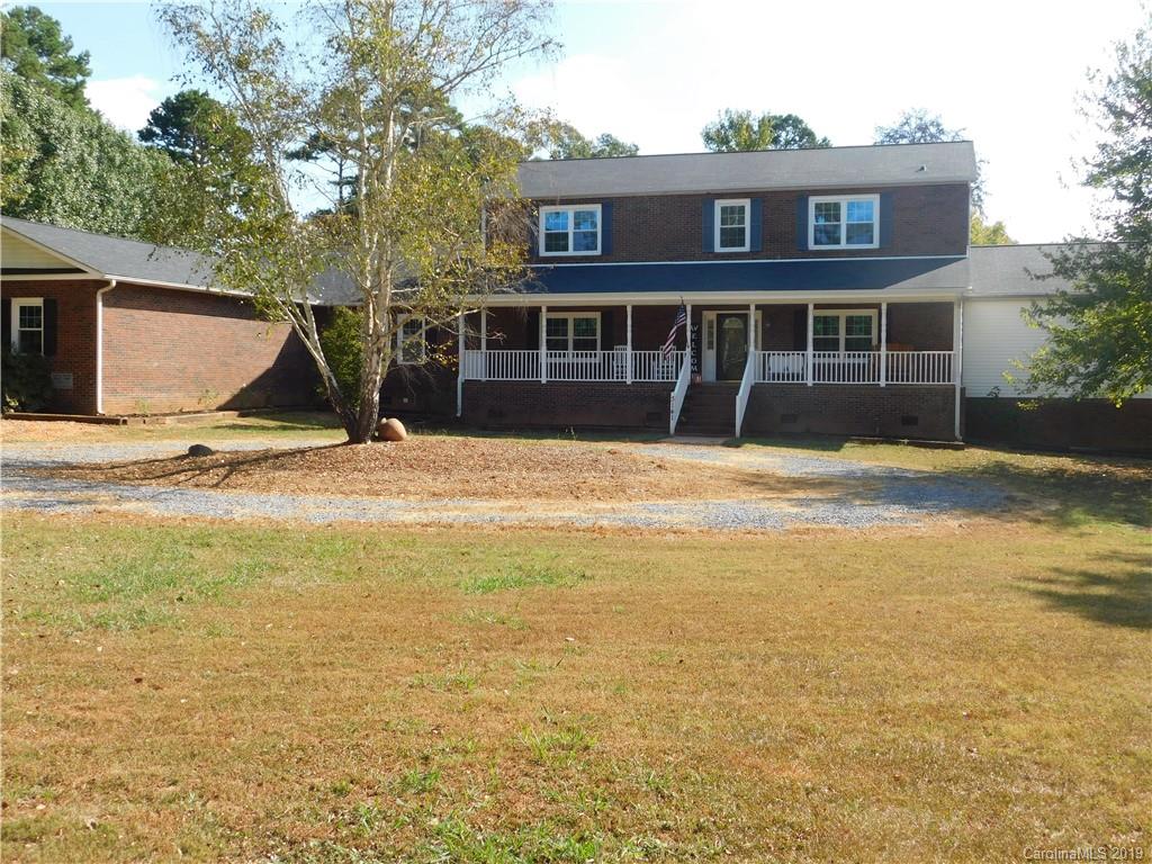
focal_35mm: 36
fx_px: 1198
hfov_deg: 51.4
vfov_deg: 39.7
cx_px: 576
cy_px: 432
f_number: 3.5
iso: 125
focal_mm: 6.3
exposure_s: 1/640
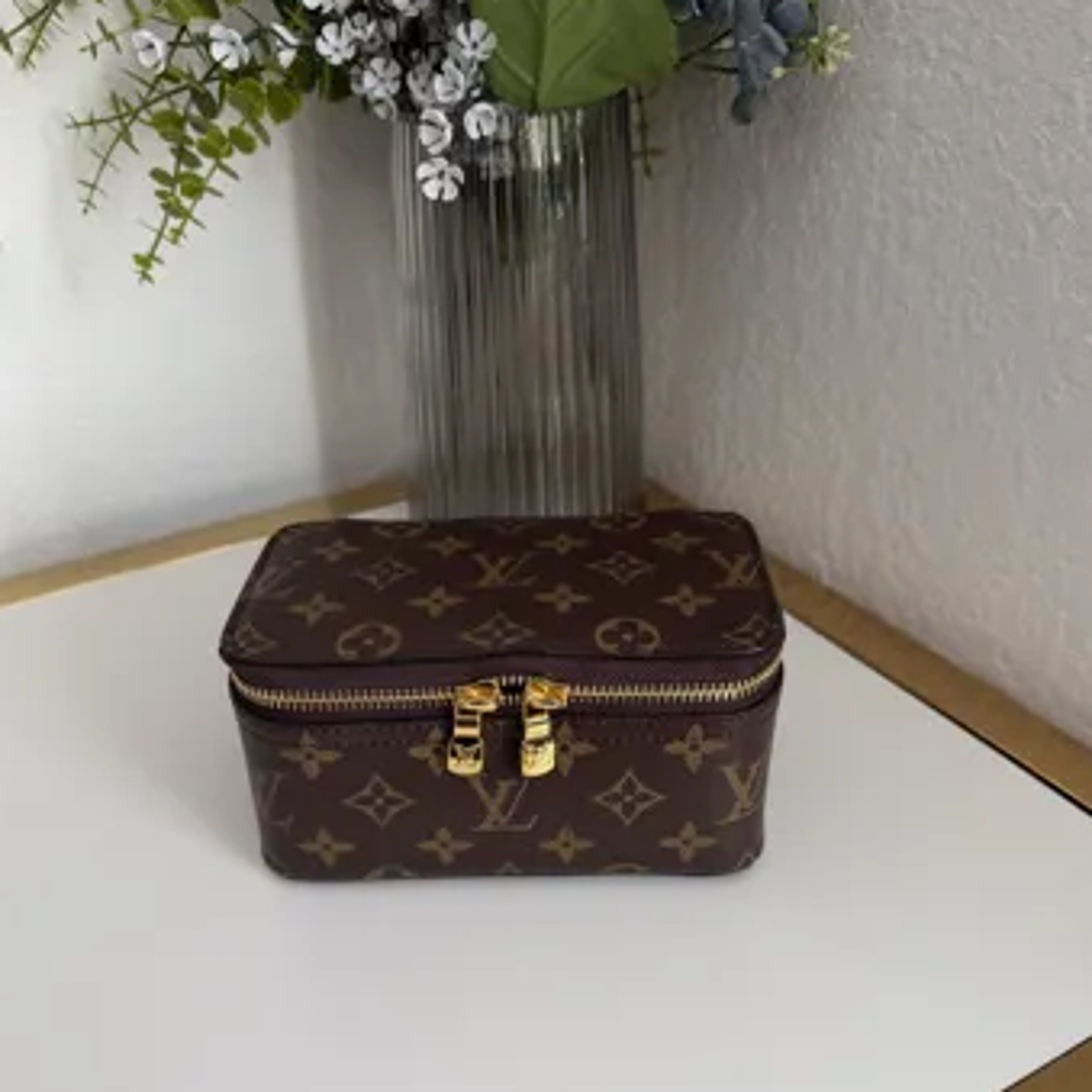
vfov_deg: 53.0
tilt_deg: -36.9
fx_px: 1071
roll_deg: +3.6
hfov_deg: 54.0
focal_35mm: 30
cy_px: 725
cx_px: 528
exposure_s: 1/121
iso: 125
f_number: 1.78
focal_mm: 6.76
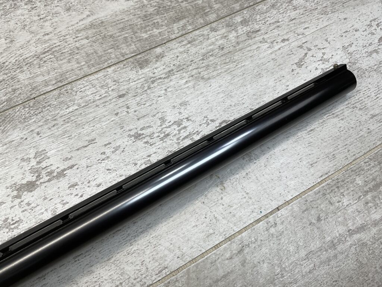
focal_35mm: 29
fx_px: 320
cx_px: 191
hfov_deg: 61.7
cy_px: 144
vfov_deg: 48.2
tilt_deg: -67.0
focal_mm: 3
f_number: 1.8
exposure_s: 1/186
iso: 16
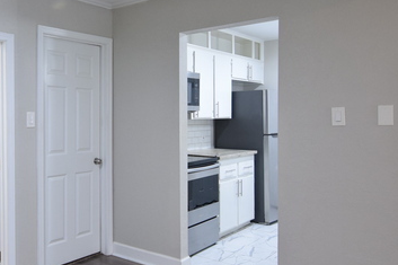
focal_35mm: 35
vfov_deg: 37.7
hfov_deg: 52.9
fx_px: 387
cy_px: 122
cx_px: 122
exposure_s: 1/40
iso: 800
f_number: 4
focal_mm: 11
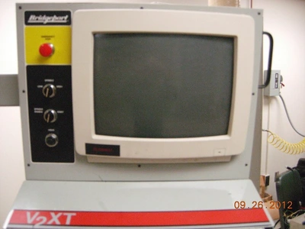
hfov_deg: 51.4
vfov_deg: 39.7
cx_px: 152
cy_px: 114
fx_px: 317
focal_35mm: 36
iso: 400
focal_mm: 7.5
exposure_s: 1/104
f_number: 2.7
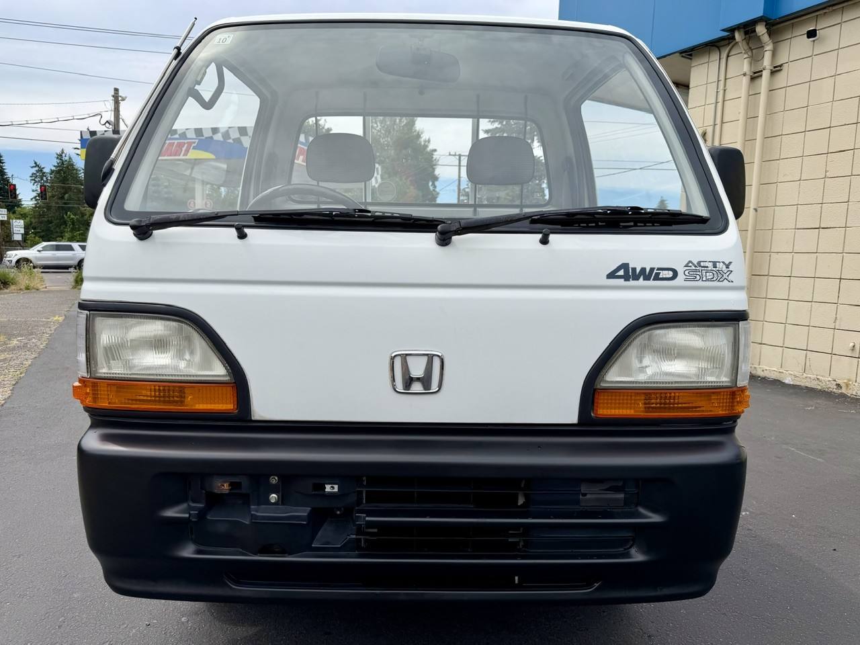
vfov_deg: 56.8
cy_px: 322
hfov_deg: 71.6
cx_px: 430
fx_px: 596
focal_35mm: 24
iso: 80
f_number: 1.78
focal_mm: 6.76
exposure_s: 1/4405
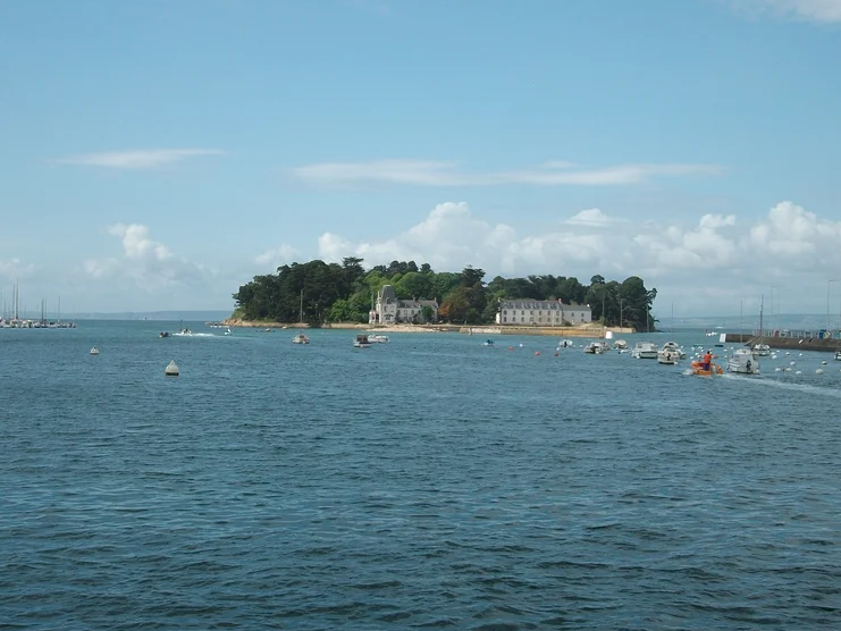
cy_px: 311
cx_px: 427
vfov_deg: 27.0
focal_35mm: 54
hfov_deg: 35.5
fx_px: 1312
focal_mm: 8.8
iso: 80
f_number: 7
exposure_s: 1/287
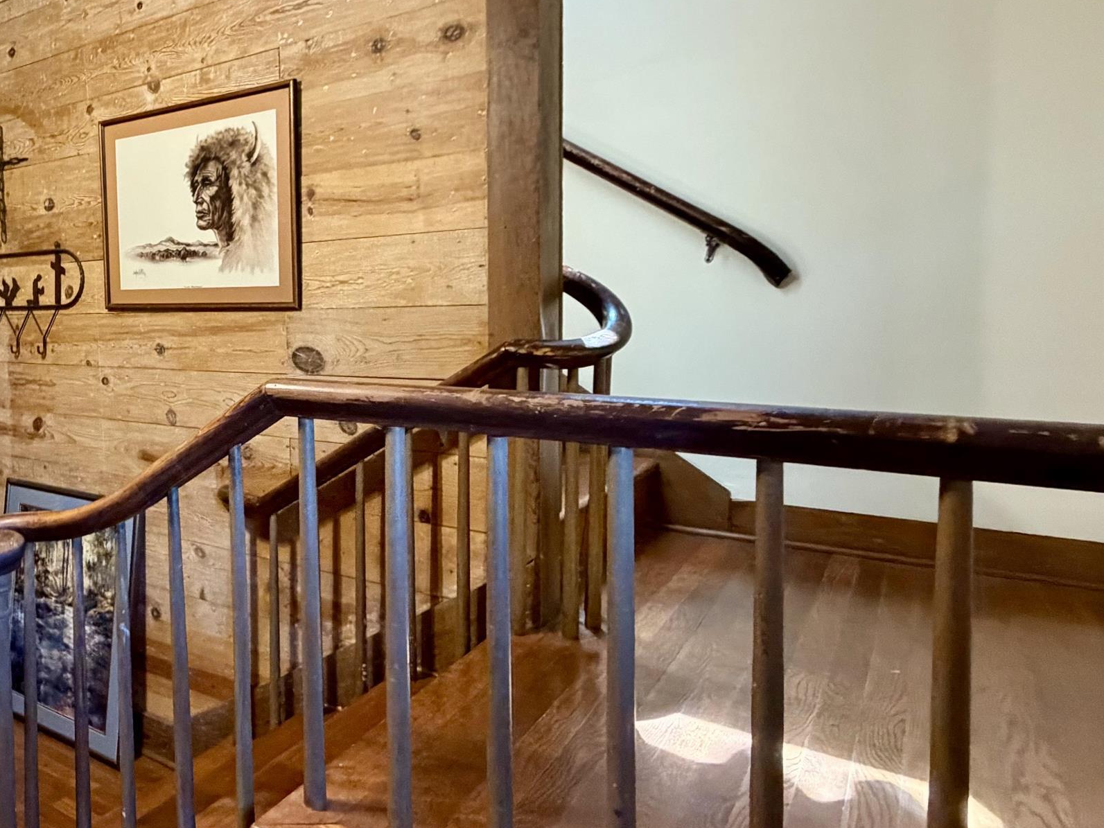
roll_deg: +2.0
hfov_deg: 55.8
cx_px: 94
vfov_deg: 51.1
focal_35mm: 27
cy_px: 347
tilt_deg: -1.9
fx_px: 861
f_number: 2.2
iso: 640
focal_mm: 2.22
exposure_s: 1/60
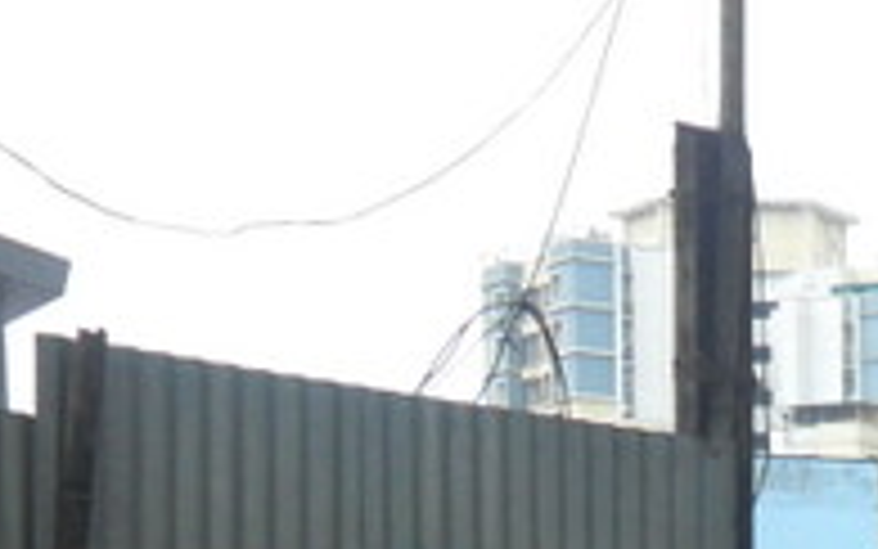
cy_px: 1161
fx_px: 3327
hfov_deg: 14.2
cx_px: 1256
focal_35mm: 139
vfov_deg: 8.8
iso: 100
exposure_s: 1/180
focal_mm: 5.7
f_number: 3.7
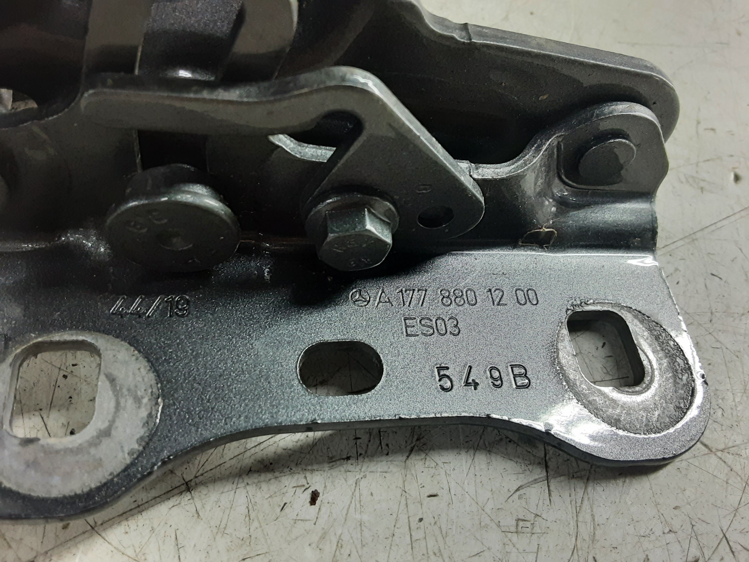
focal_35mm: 27
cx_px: 374
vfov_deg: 51.4
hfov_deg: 65.3
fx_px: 584
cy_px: 281
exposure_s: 1/50
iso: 200
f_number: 1.9
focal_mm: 2.91
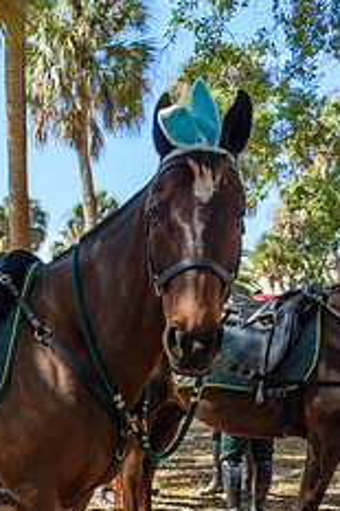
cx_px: 15
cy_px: 456
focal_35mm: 58
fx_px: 823
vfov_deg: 32.8
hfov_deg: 22.6
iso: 200
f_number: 8
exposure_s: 1/250
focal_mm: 20
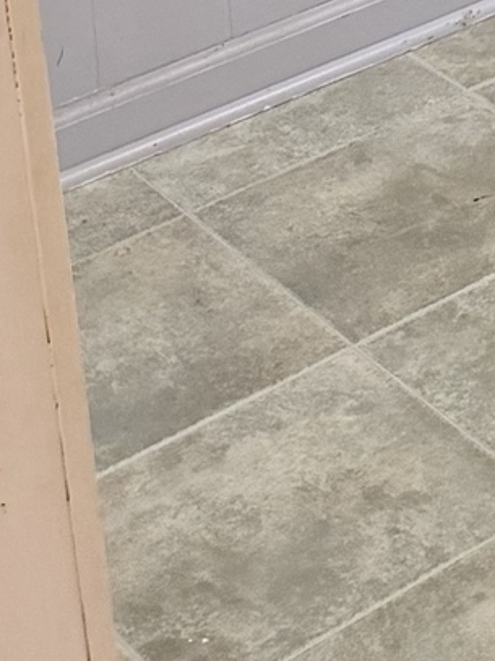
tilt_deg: -10.1
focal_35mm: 136
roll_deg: +1.2
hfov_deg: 9.6
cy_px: -758
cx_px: 1198
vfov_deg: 12.4
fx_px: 2594
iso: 200
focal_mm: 6.76
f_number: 1.78
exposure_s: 1/60
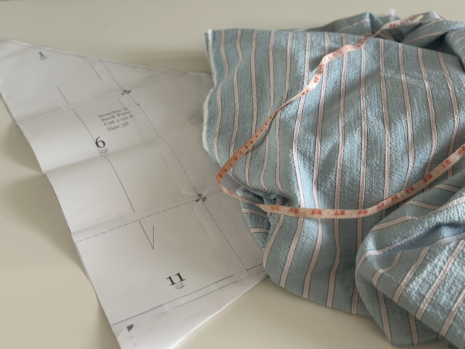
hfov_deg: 39.7
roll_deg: +2.8
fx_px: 645
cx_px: 232
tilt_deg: -43.1
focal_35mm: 48
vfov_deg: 30.3
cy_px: 174
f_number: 1.78
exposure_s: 1/60
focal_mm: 6.86
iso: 250
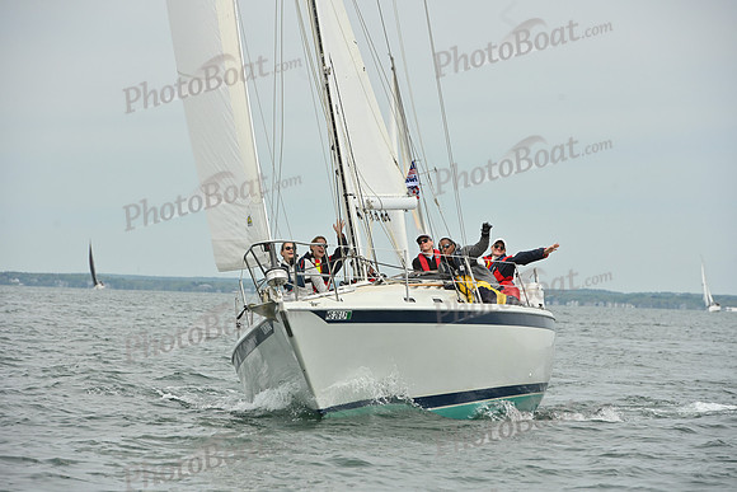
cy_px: 246
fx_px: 4095
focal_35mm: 200
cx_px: 368
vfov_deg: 6.9
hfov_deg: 10.3
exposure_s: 1/1600
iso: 320
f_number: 9
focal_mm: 200
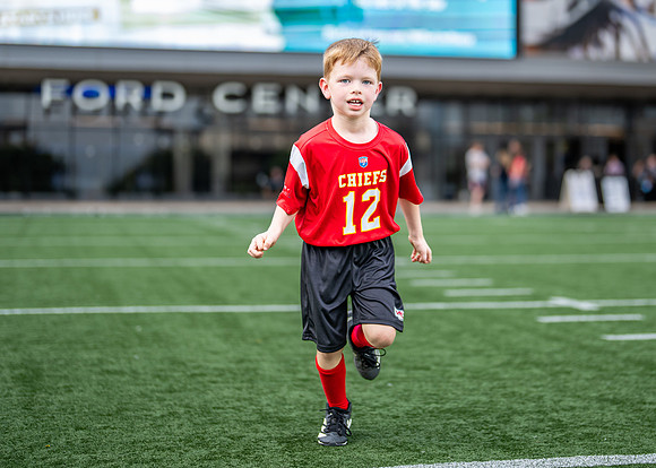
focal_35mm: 74
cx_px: 397
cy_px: 160
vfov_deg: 19.3
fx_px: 1373
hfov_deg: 26.8
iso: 100
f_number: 1.2
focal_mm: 50
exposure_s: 1/1600
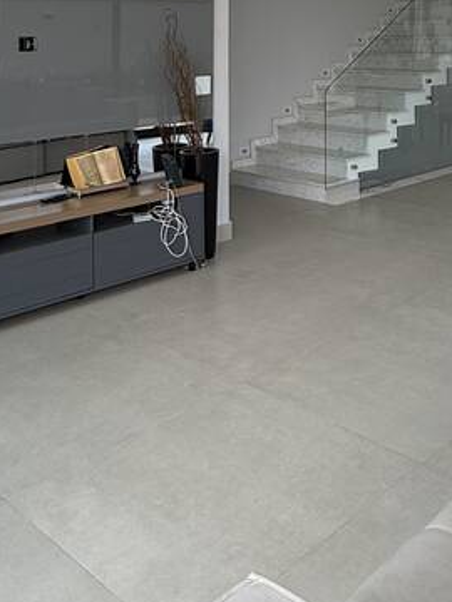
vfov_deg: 40.5
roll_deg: +0.0
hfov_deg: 32.4
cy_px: 32
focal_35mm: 42
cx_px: 420
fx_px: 731
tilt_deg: +0.5
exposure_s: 1/355
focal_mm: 2.22
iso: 50
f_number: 2.2
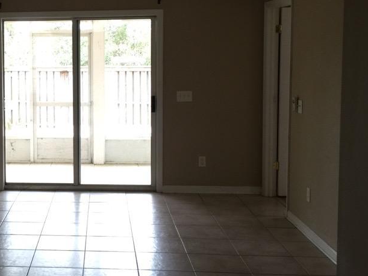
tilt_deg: -3.1
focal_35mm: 57
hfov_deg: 32.2
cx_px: 42
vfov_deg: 25.6
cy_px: 105
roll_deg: -0.8
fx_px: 606
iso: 32
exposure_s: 1/15
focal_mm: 4.15
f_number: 2.2
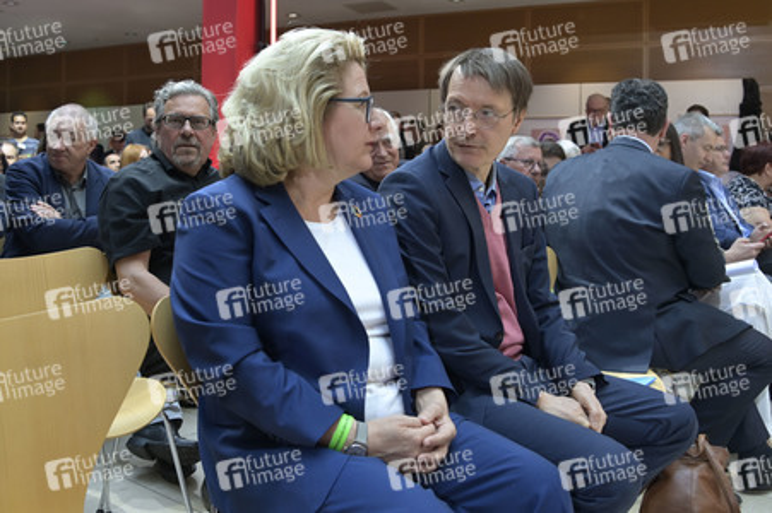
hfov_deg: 65.5
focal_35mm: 28
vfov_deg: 46.3
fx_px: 600
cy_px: 256
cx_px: 386
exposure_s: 1/500
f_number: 5
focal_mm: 28
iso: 1600
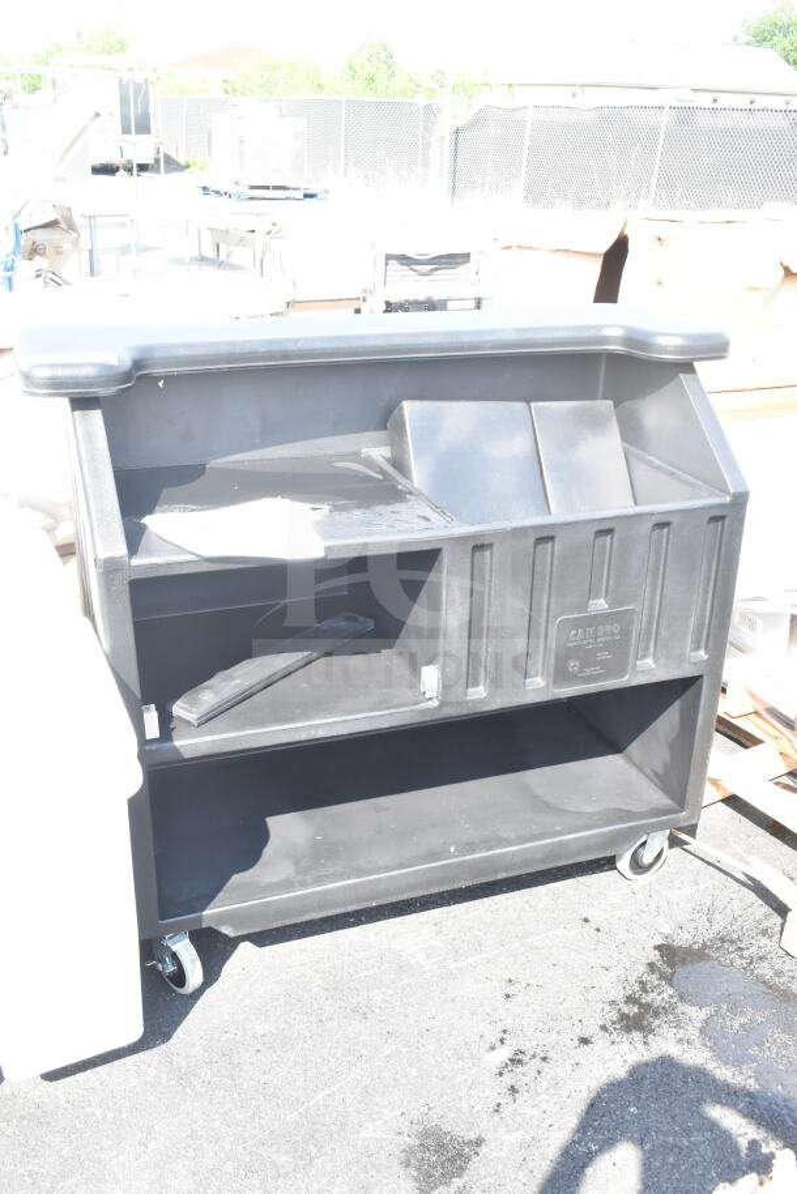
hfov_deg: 40.0
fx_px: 1095
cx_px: 398
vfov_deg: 57.2
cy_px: 597
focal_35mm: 33
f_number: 9
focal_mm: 22
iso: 1600
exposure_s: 1/320
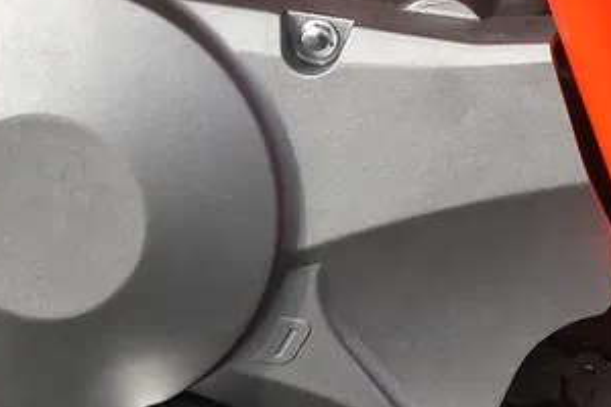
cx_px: 705
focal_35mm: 192
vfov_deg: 7.2
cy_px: 146
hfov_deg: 10.6
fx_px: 3258
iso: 125
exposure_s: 1/200
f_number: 11
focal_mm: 48
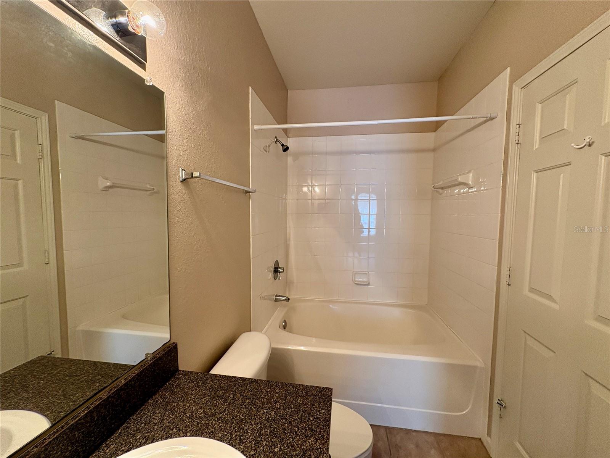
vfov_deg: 85.7
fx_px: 247
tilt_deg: -2.8
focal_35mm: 14
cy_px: 229
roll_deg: -0.2
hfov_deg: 102.1
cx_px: 305
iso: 125
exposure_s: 1/60
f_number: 2.2
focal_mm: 2.22
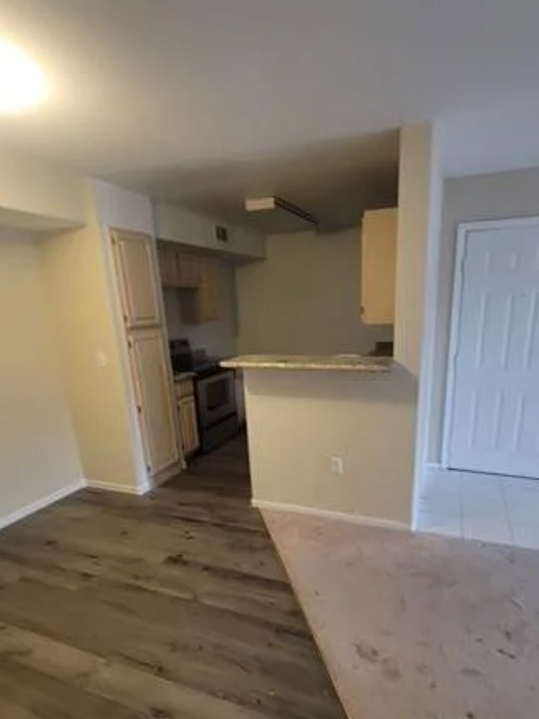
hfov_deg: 71.4
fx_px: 374
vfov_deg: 86.7
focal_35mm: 18
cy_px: 428
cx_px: 302
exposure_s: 1/60
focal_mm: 2.2
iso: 250
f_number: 2.2
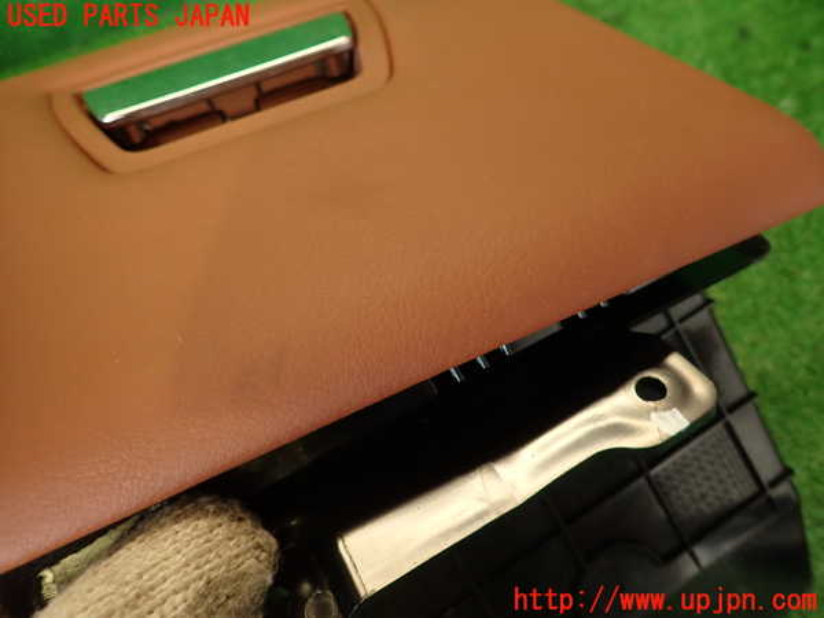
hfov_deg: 69.4
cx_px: 412
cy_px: 309
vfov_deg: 54.9
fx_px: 595
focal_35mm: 25
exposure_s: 1/50
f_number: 2
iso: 200
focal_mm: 4.5
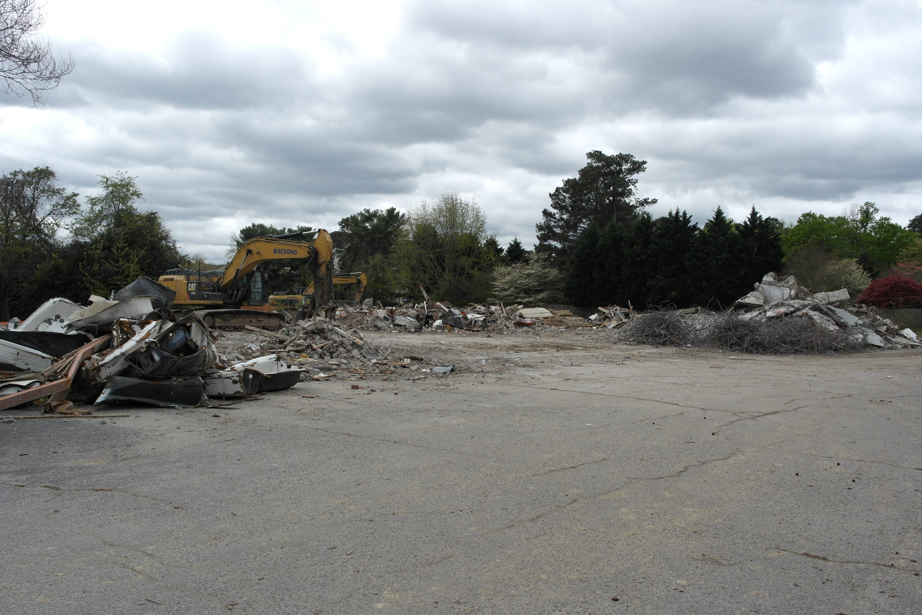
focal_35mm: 30
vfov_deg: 43.6
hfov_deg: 61.9
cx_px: 461
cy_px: 308
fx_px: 768
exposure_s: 1/320
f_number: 7.1
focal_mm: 20
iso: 100
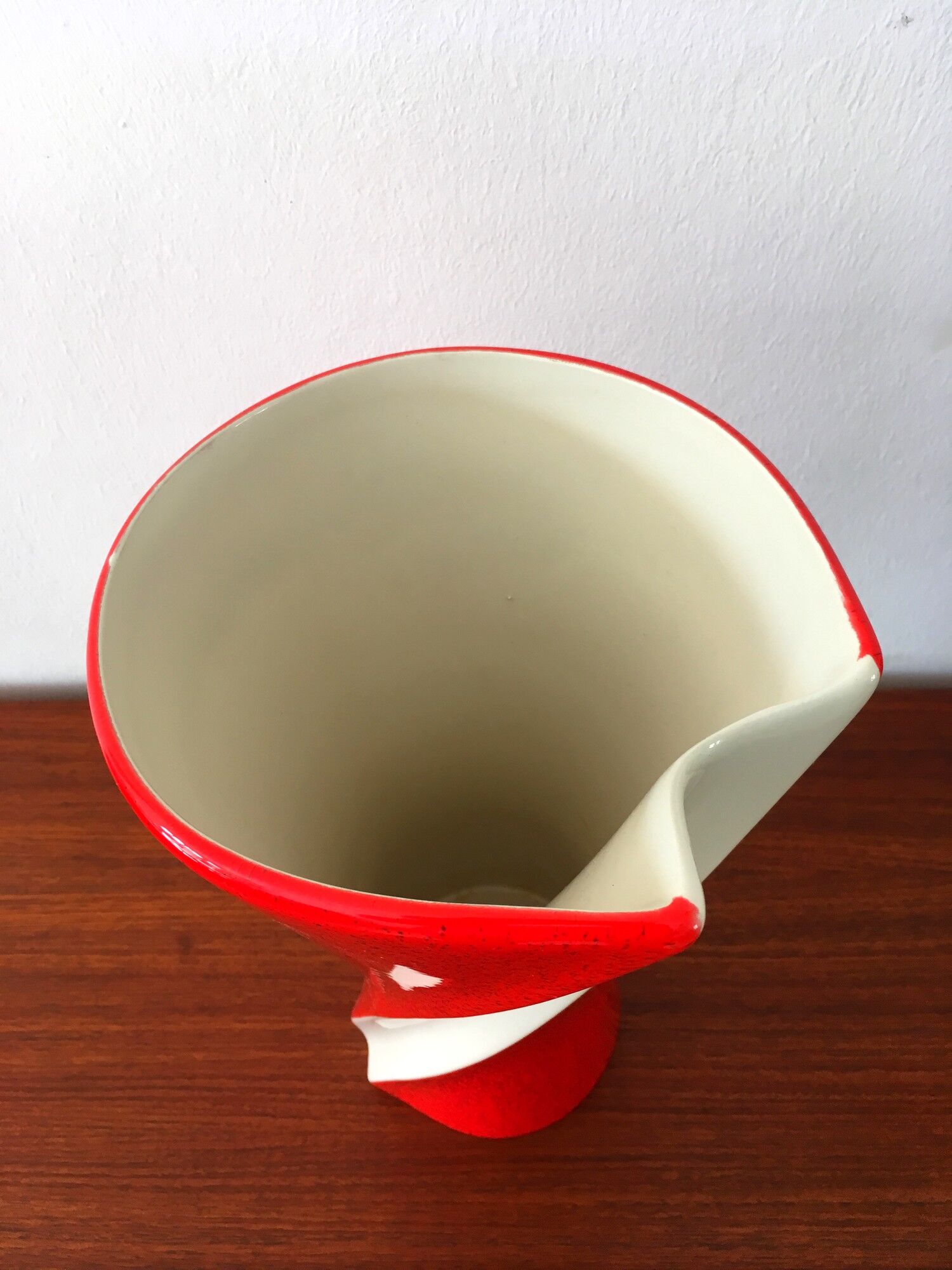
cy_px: 635
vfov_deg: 61.7
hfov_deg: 48.2
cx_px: 476
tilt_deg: -56.0
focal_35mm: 29
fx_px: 1063
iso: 32
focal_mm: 4.15
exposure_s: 1/33
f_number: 2.2
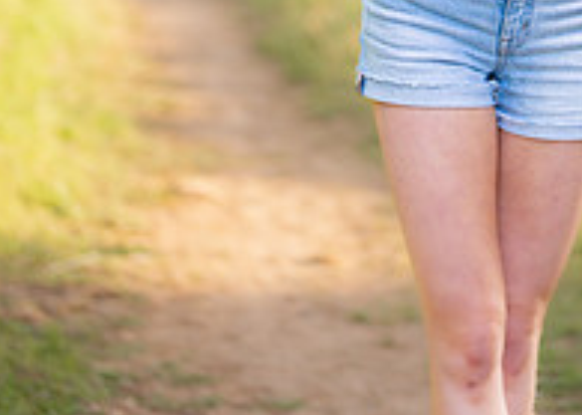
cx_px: 476
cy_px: -236
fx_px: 2990
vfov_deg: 7.8
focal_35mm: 181
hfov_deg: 11.1
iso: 200
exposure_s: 1/1250
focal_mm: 50
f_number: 1.2
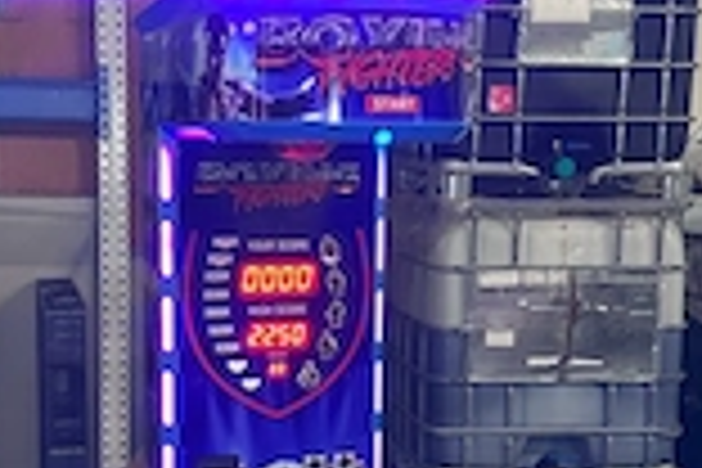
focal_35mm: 64
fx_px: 1248
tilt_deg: -7.1
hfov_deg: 31.4
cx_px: 320
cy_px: 302
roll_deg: -1.1
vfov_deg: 21.2
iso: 640
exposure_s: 1/33
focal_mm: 6.86
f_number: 1.78
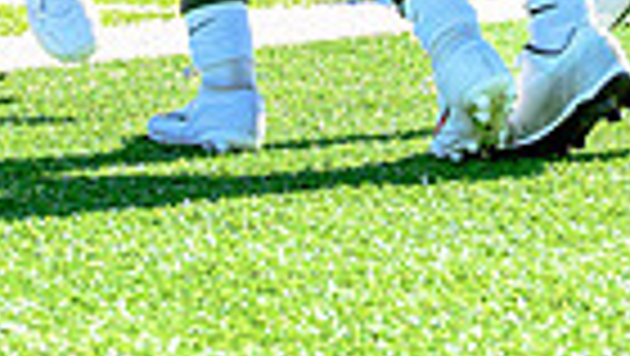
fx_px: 7490
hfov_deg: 4.8
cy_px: -392
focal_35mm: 448
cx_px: 46
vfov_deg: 2.7
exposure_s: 1/1000
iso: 125
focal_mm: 70
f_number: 2.8
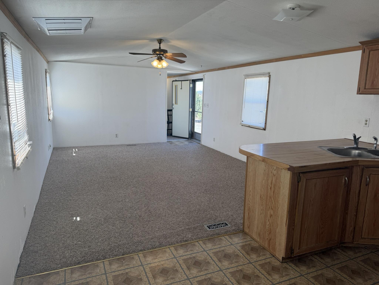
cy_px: 142
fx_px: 263
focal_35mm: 24
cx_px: 190
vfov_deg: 56.8
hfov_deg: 71.6
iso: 64
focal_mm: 6.76
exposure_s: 1/194
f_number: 1.78
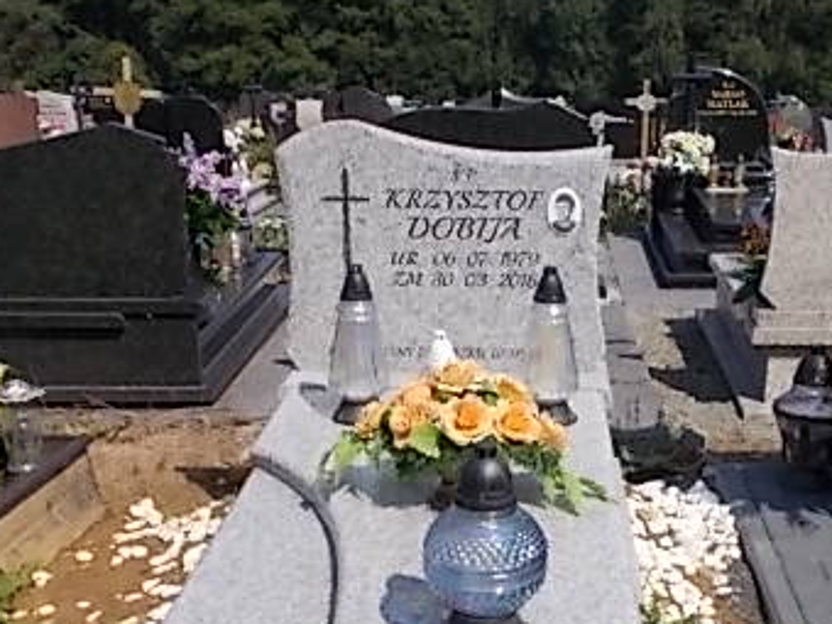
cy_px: 482
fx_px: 1178
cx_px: 497
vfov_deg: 29.1
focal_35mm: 49
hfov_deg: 38.8
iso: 80
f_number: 8
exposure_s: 1/200
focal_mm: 4.6
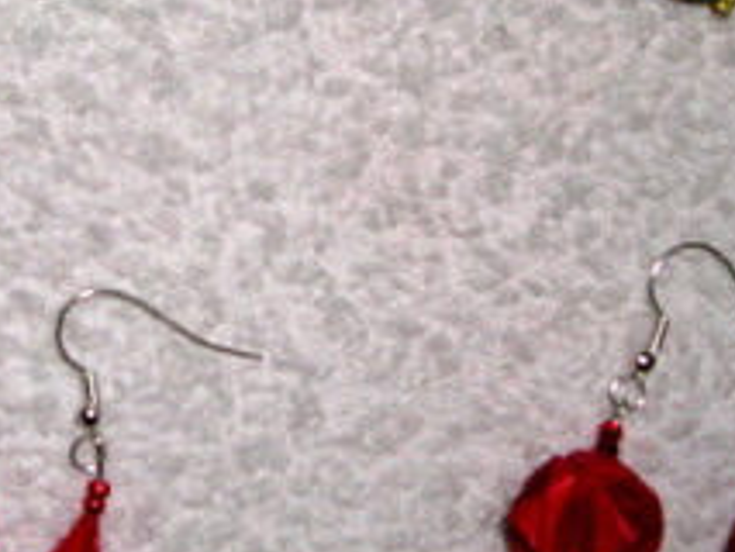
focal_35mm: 108
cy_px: 197
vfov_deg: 13.7
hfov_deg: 18.0
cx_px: 121
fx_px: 2294
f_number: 3.1
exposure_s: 1/60.1
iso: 50
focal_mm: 7.3
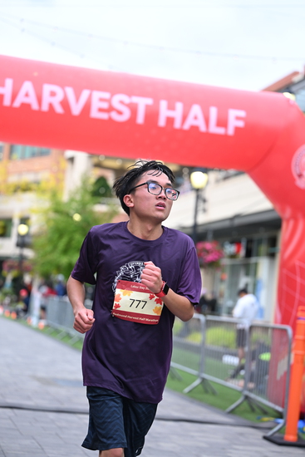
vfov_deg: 26.3
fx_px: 978
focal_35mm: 77
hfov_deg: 17.7
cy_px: 228
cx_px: 152
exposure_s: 1/1600
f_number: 2.8
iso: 1000
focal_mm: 77
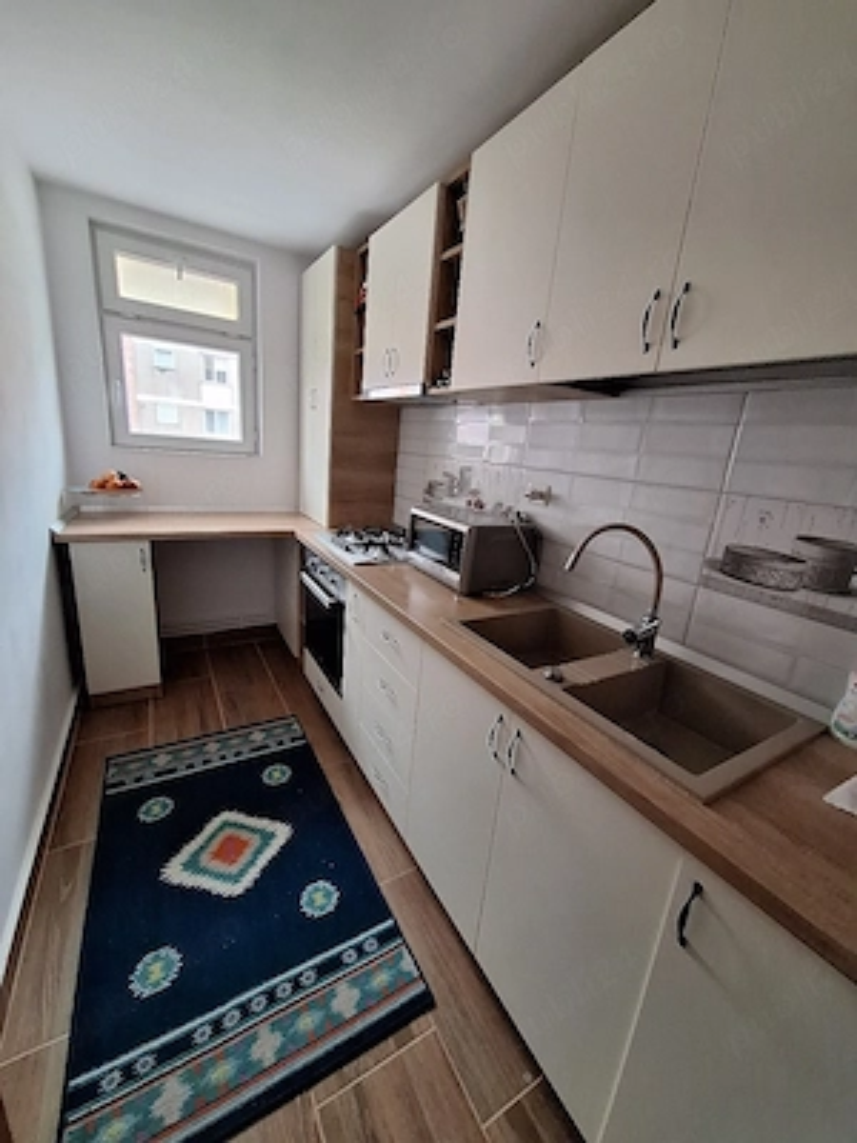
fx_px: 429
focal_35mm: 13
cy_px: 572
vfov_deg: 106.2
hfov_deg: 89.9
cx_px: 428
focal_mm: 1.74
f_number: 2.2
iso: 200
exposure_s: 1/50
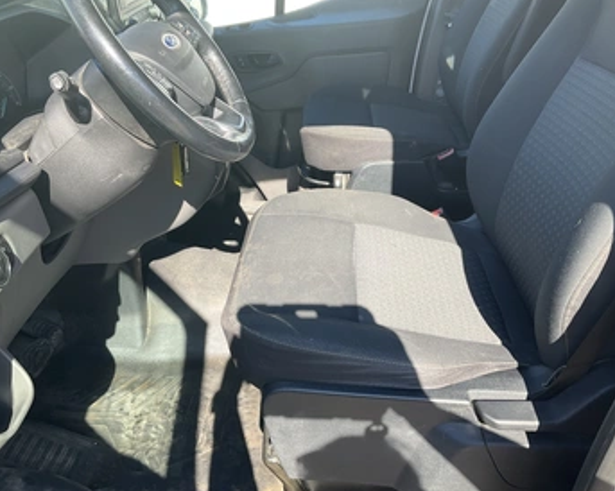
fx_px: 600
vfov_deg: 44.5
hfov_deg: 54.2
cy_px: 263
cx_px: 294
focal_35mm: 33
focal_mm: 3
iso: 20
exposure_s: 1/194
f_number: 1.8
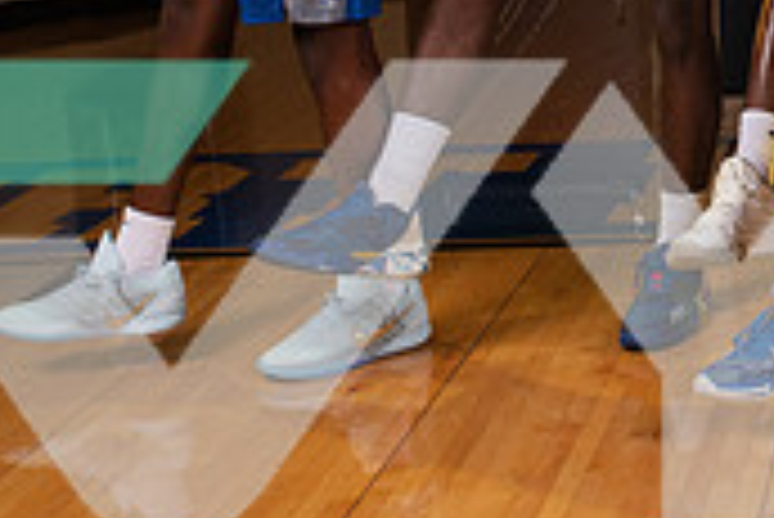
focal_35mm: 101
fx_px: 2173
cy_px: -245
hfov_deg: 19.0
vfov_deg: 12.9
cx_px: 940
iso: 320
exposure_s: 1/320
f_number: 7.1
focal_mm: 30
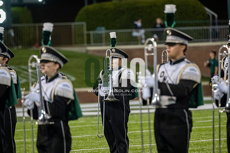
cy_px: 76
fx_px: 1916
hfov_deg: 6.9
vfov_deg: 4.6
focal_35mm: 300
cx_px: 115
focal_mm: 200
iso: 1000
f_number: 2.8
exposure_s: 1/500
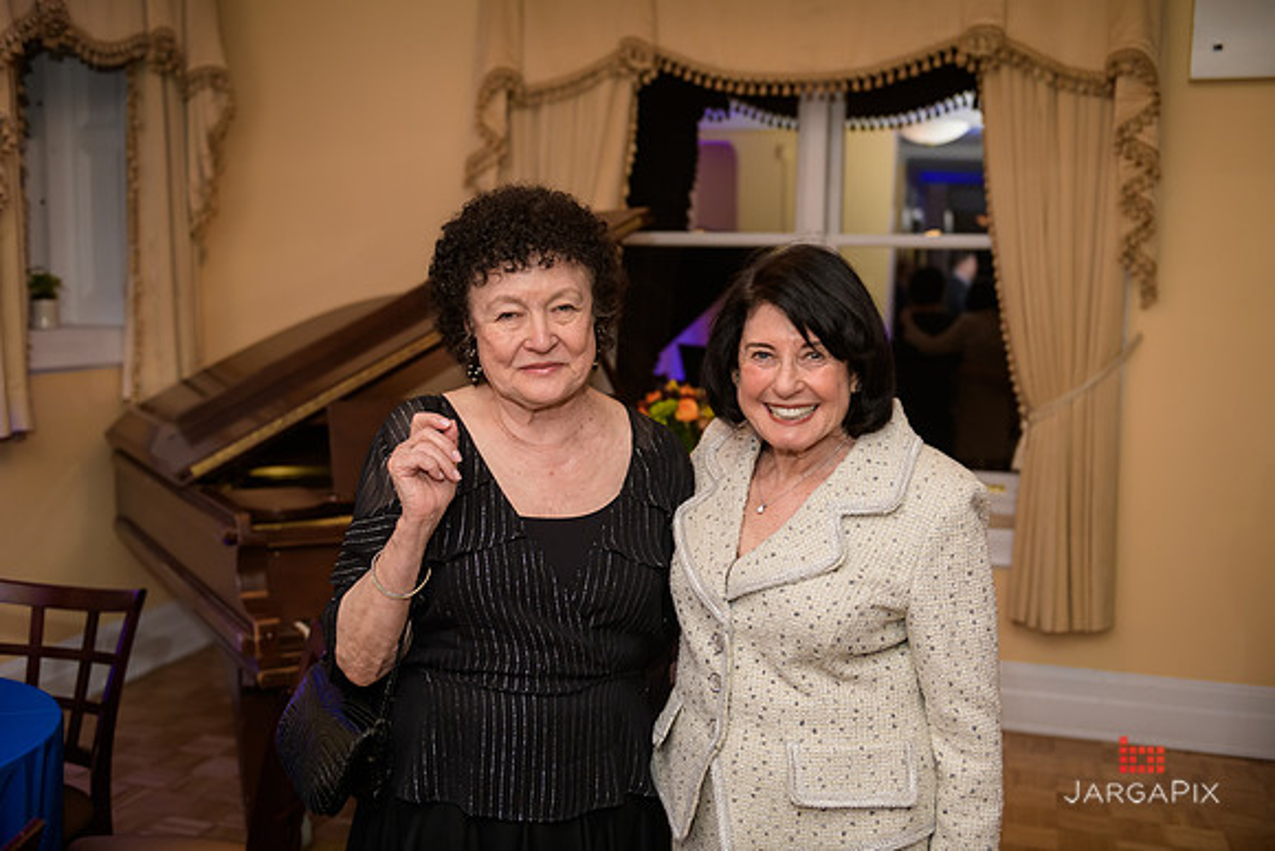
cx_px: 638
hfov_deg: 50.7
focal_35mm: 38
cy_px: 426
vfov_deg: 35.1
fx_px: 1346
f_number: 3.2
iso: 800
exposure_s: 1/125
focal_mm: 38
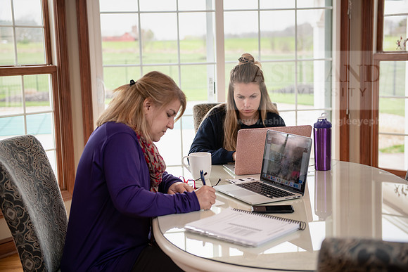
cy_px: 136
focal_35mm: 56
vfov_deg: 24.2
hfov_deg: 35.6
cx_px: 204
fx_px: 635
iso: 400
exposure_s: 1/250
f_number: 3.2
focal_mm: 56
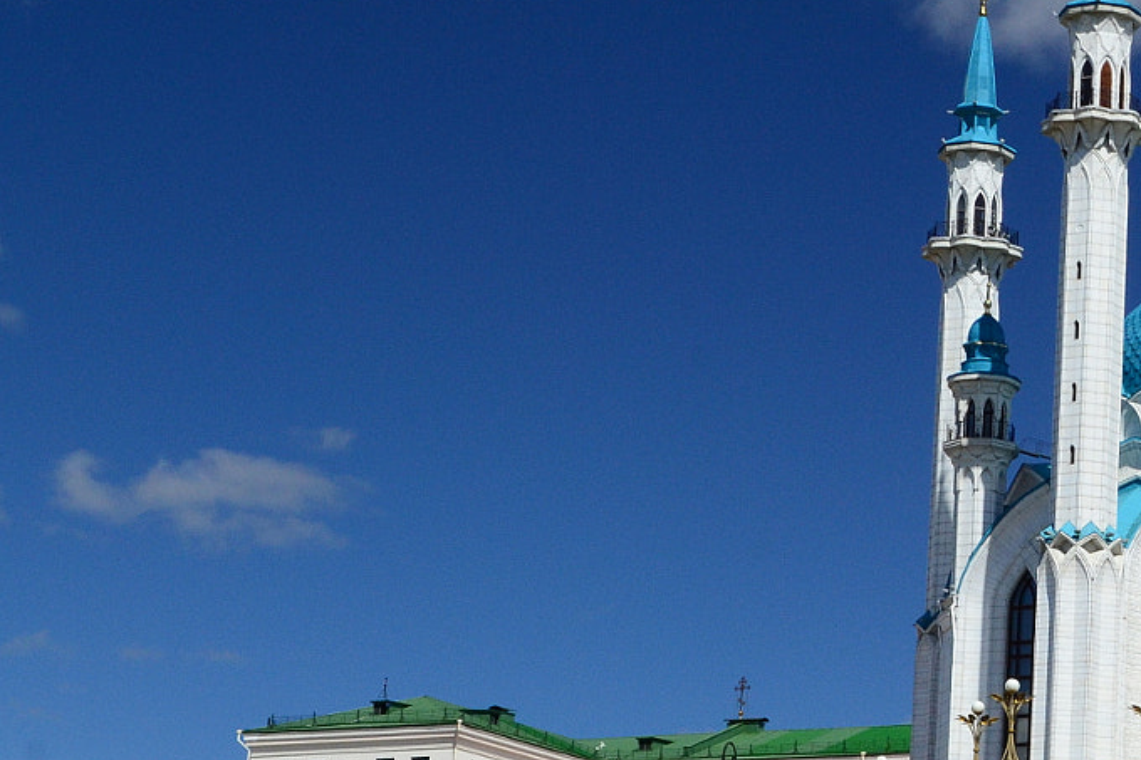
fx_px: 3580
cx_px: 1329
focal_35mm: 113
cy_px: 319
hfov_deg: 17.4
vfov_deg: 12.1
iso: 400
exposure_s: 1/250
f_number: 13
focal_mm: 32
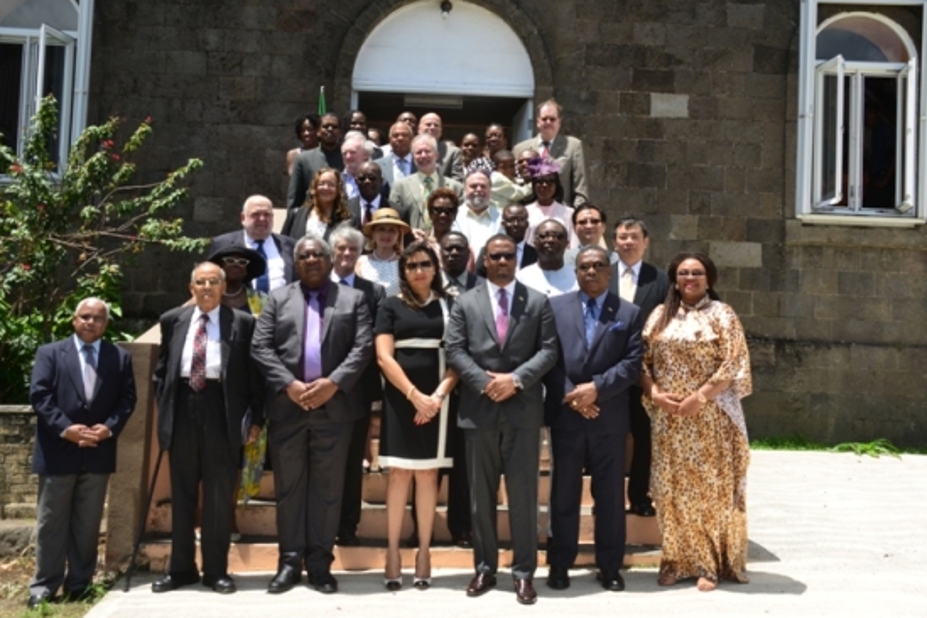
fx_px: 1262
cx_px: 442
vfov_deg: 27.5
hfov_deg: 40.3
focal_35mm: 49
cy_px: 285
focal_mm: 42
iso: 100
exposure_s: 1/250
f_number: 8
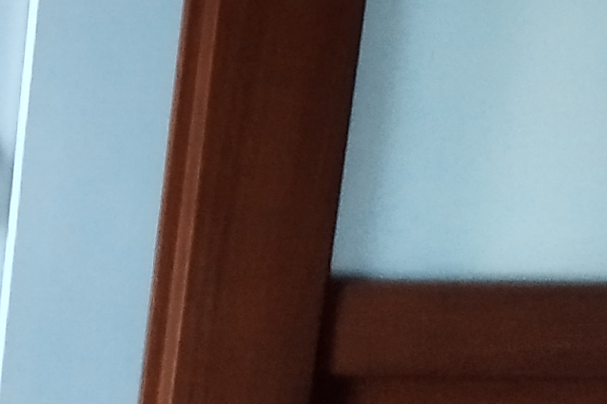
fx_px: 2747
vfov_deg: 8.0
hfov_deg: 12.2
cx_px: -179
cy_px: -405
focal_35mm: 163
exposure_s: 1/14.3
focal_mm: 5.95
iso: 5500
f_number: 1.89
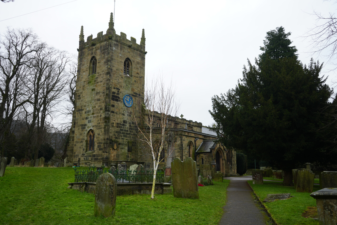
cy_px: 112
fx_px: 300
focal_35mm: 32
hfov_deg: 58.7
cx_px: 168
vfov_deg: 41.1
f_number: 5
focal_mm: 32
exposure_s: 1/80
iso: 100
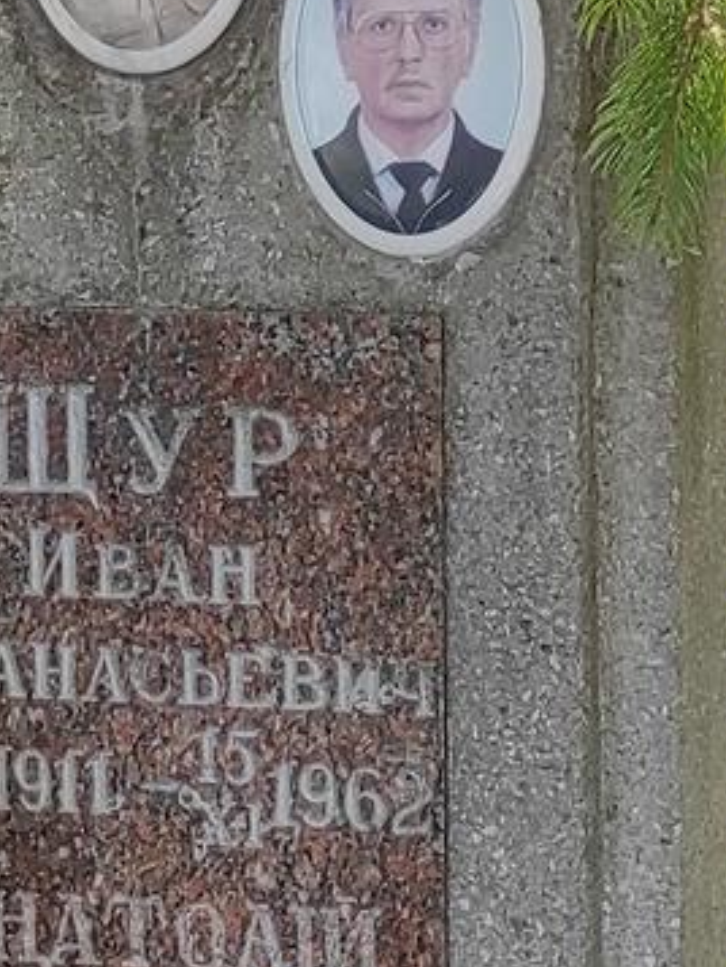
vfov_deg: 44.2
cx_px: 252
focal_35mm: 42
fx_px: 1174
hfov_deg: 34.1
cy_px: 336
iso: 100
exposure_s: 1/103
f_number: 1.89
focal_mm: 5.43
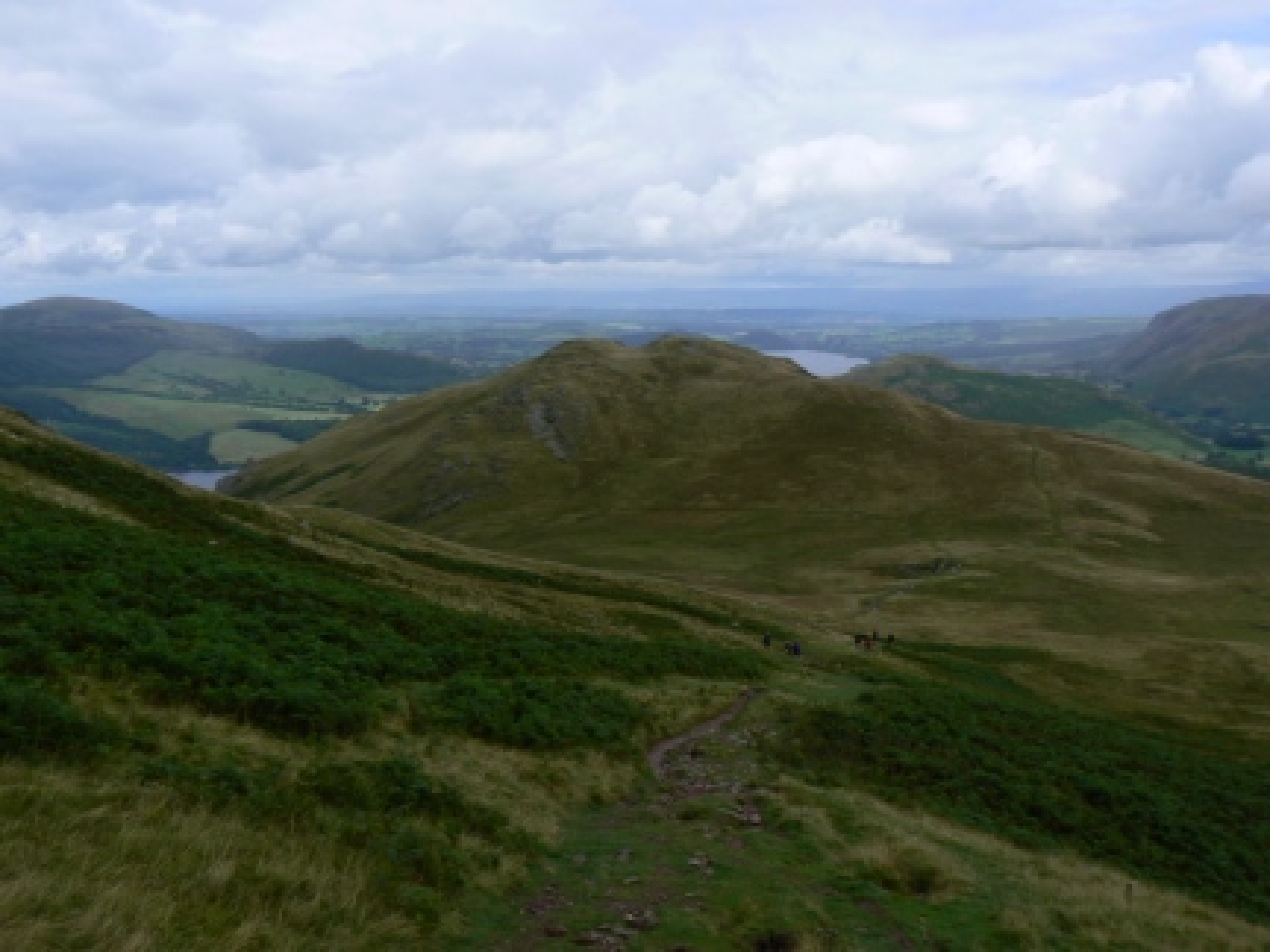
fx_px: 1321
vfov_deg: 39.7
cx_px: 635
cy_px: 476
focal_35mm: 36
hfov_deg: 51.4
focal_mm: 6
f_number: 7.1
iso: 80
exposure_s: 1/400
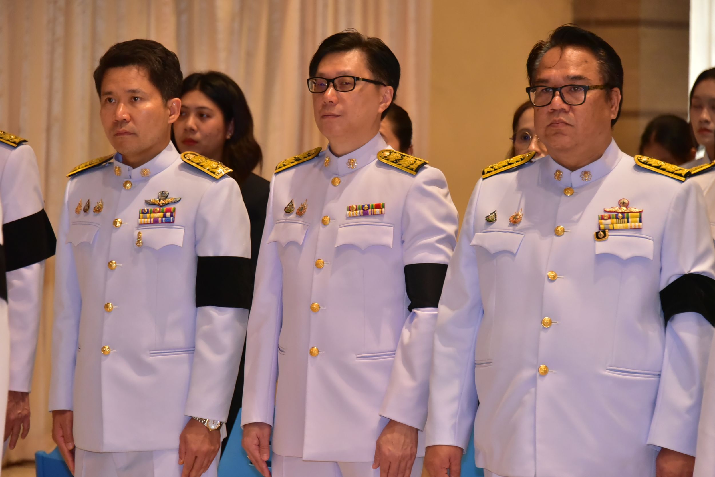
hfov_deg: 12.1
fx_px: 3378
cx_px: 358
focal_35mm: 170
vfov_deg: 8.1
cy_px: 238
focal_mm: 170
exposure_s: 1/200
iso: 4000
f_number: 5.6
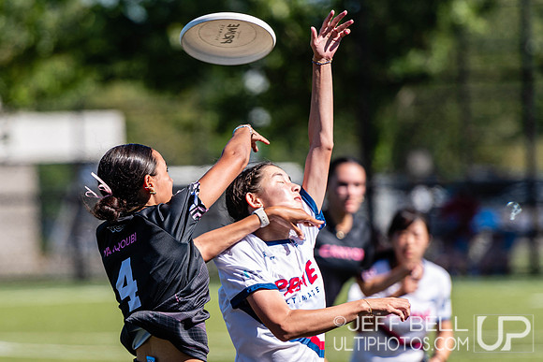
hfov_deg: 5.0
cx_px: 168
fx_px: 6258
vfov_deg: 3.3
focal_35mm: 415
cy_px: 236
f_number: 3.2
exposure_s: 1/1250
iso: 100
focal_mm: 200
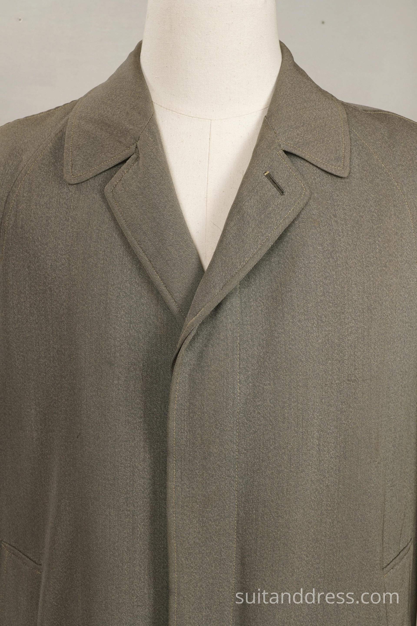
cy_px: 313
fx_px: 834
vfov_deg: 41.1
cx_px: 208
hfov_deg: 28.1
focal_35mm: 48
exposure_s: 1/10
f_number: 8
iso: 250
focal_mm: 32
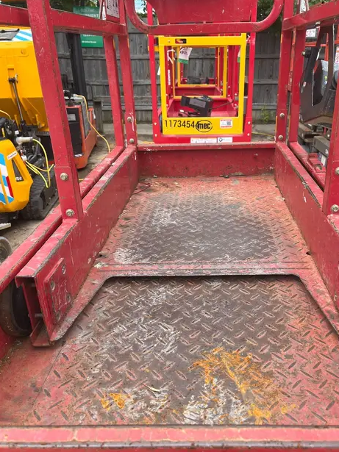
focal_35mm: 31
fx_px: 405
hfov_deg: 45.3
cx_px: 196
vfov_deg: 58.3
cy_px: 242
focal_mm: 5.1
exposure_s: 1/1140
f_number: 1.6
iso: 50
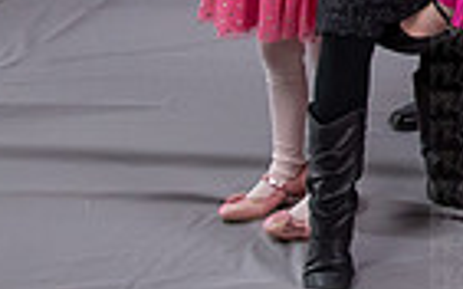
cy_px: -261
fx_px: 1627
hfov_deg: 14.2
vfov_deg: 9.6
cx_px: 857
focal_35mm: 129
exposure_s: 1/125
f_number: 6.3
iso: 2500
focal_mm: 24
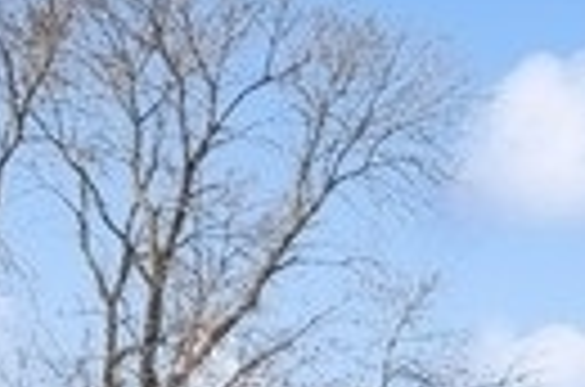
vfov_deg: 9.5
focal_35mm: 125
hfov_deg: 16.4
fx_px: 2026
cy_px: 994
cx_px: 410
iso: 200
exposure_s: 1/250
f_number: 8
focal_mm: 12
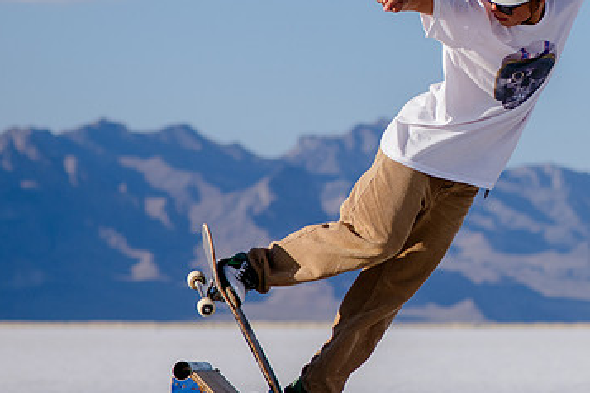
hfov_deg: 6.6
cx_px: 677
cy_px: 49
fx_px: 5080
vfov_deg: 4.4
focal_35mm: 310
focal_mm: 105
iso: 125
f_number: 5
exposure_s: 1/2500
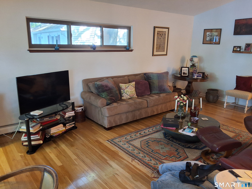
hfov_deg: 63.4
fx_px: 204
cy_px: 94
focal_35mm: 28
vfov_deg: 49.7
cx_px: 126
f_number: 1.9
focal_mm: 2.91
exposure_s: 1/30
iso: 160
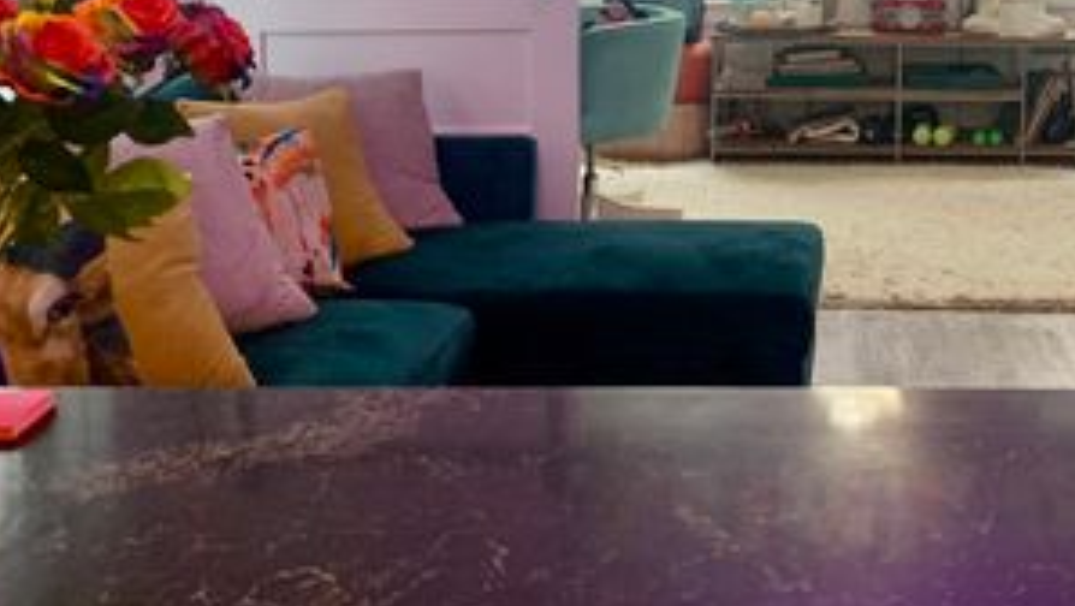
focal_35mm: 57
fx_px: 1626
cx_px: 869
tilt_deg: -3.0
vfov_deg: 20.1
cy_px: -69
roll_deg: -0.5
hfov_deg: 35.3
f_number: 1.8
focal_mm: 4.25
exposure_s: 1/42
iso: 250
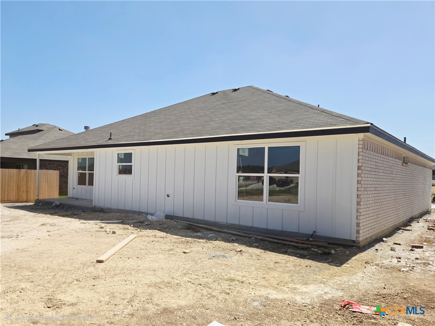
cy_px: 163
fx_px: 289
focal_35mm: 23
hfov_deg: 73.9
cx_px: 218
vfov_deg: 58.9
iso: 25
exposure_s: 1/3333
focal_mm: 5.4
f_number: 1.8
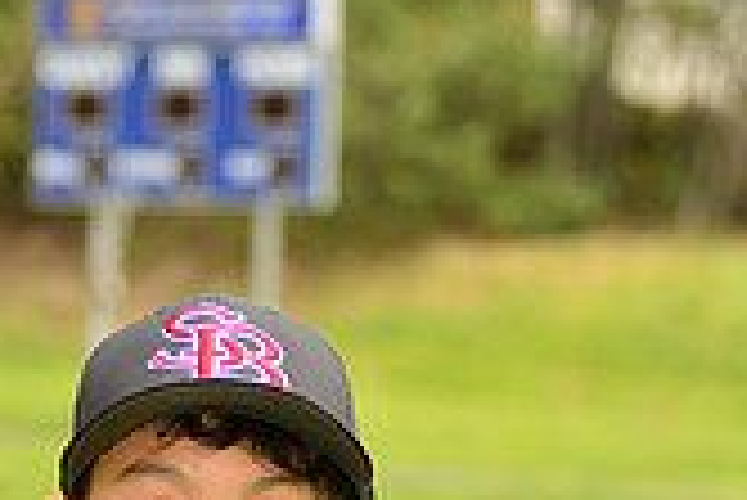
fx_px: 6251
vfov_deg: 4.5
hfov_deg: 6.8
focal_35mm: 301
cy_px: 745
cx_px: 112
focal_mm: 86
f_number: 5
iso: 100
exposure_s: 1/250
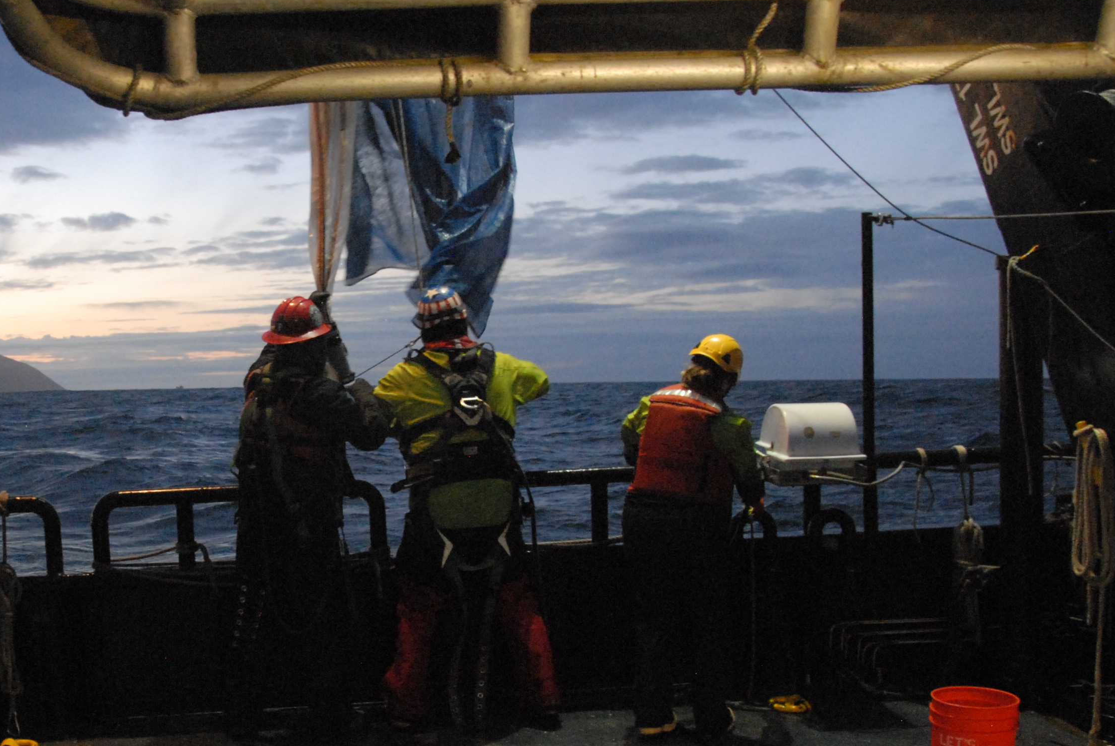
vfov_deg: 28.5
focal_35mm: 47
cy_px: 498
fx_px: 1457
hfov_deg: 40.8
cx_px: 294
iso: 1600
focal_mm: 18
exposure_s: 1/90
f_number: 4.5
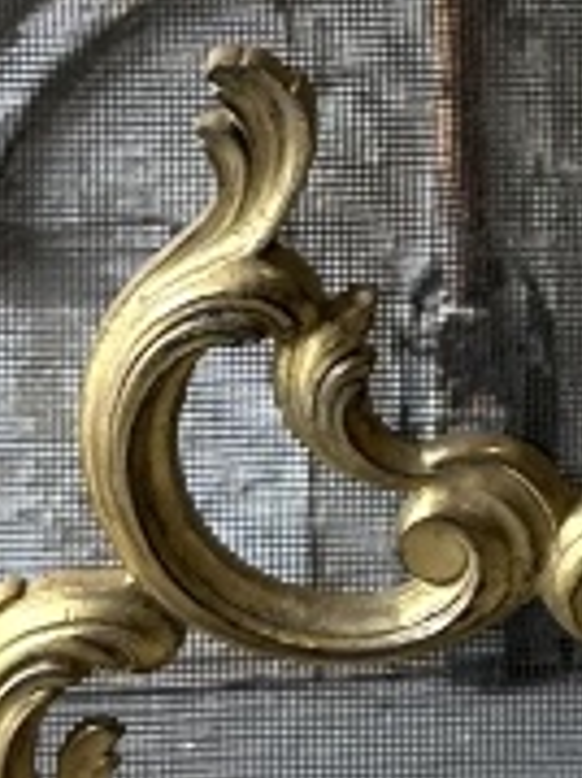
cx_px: 1034
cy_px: -530
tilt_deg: -17.2
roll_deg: +0.0
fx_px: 3614
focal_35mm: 161
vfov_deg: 11.5
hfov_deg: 8.8
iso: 100
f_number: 1.78
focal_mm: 6.86
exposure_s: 1/100
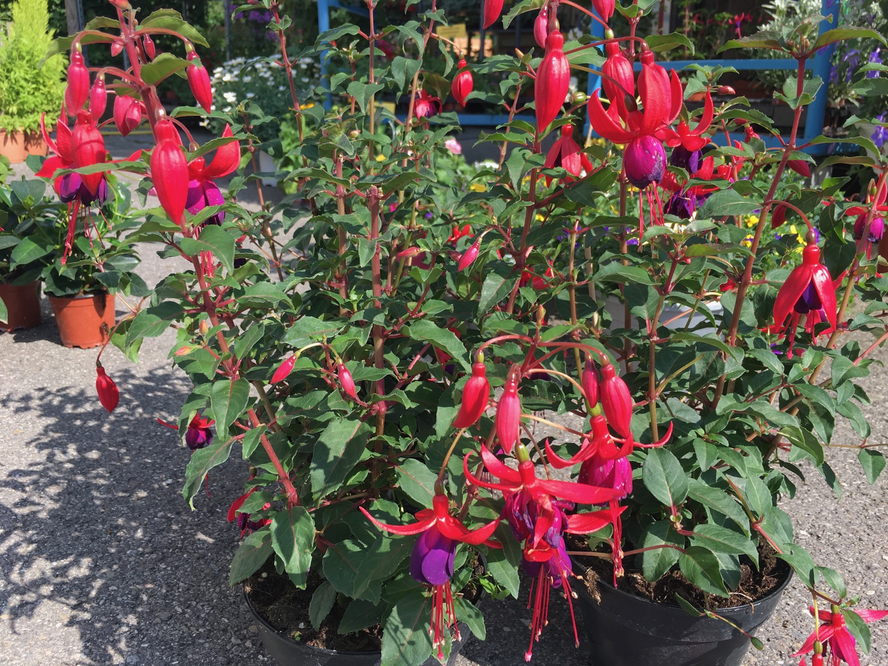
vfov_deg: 48.2
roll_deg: -0.1
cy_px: 333
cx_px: 444
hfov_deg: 61.7
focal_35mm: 29
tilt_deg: -17.7
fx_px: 744
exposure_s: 1/553
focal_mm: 4.15
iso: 25
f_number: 2.2
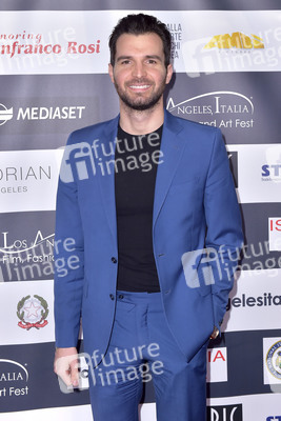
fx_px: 585
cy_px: 210
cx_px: 140
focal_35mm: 50
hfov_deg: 27.0
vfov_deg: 39.6
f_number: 6.3
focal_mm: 50
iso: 500
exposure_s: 1/320
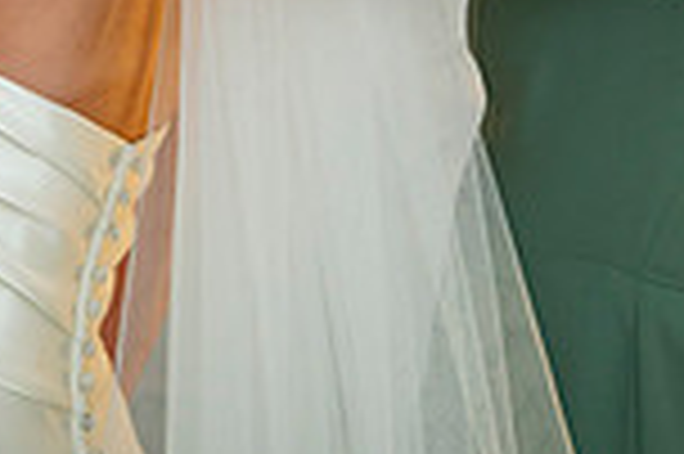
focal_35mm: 210
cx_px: 297
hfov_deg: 9.8
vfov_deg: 6.4
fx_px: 3986
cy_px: -306
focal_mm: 55
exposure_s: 1/60
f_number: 2.8
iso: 1000
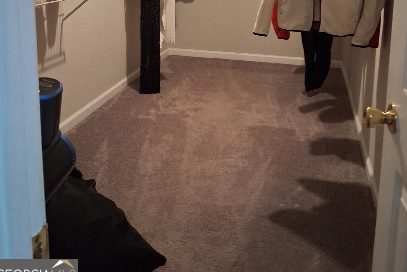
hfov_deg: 51.9
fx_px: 418
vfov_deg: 33.3
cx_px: 204
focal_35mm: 37
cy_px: 8
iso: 500
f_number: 1.8
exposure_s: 1/33
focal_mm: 3.98
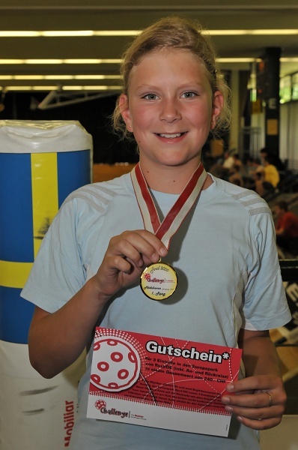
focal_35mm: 68
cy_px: 225
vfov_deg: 29.9
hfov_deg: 20.1
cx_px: 149
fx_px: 841
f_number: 7.1
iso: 800
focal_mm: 45
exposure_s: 1/60
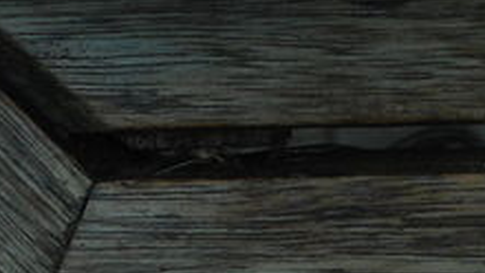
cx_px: 765
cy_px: -178
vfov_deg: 9.4
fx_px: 1595
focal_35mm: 124
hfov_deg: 15.7
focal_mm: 4.5
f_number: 3.7
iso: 100
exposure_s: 1/250
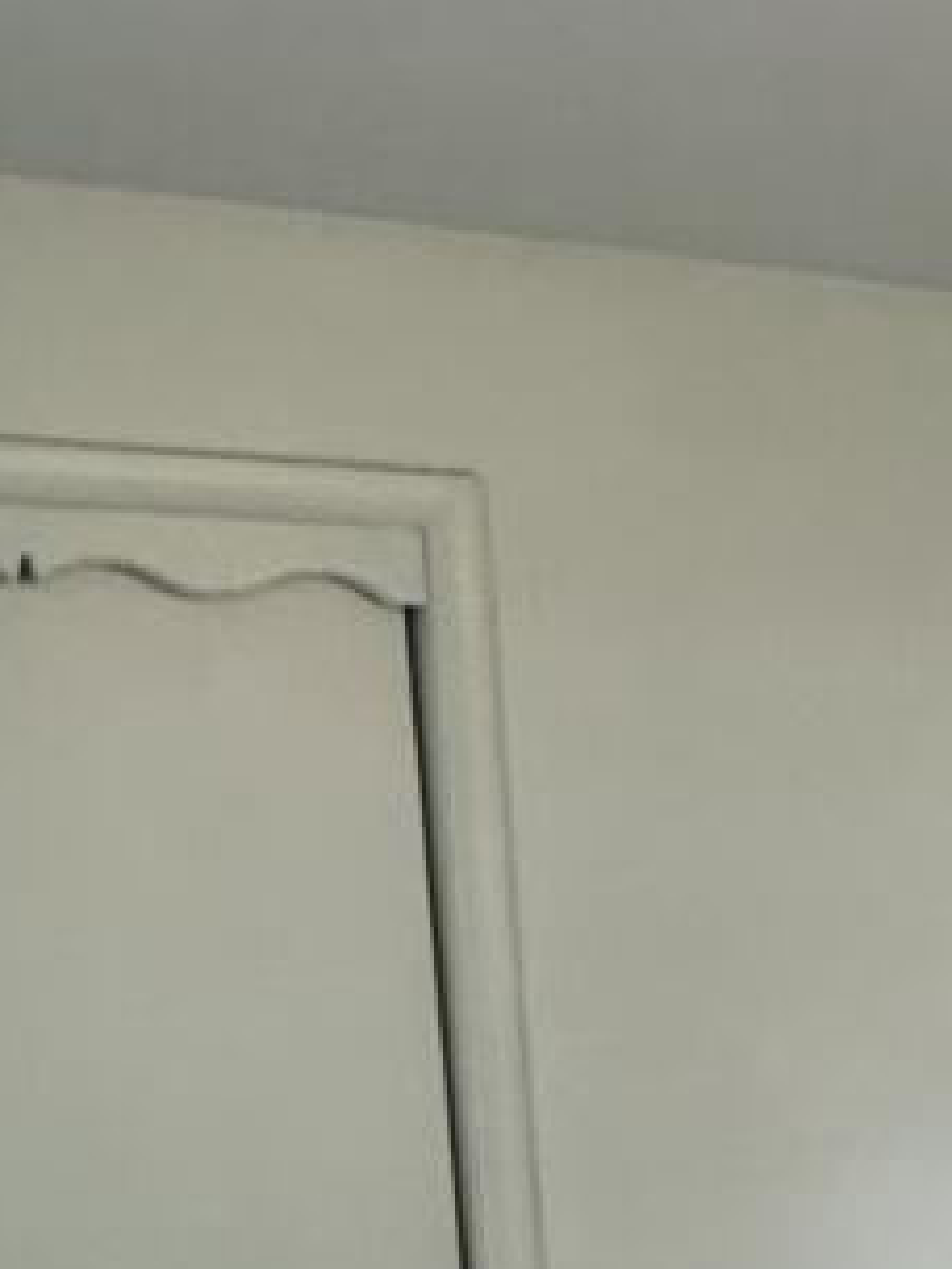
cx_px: 1616
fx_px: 3374
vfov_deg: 19.5
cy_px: 1695
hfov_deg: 14.5
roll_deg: -0.5
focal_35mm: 92
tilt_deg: -14.0
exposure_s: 1/60
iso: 250
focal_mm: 2.22
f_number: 2.2
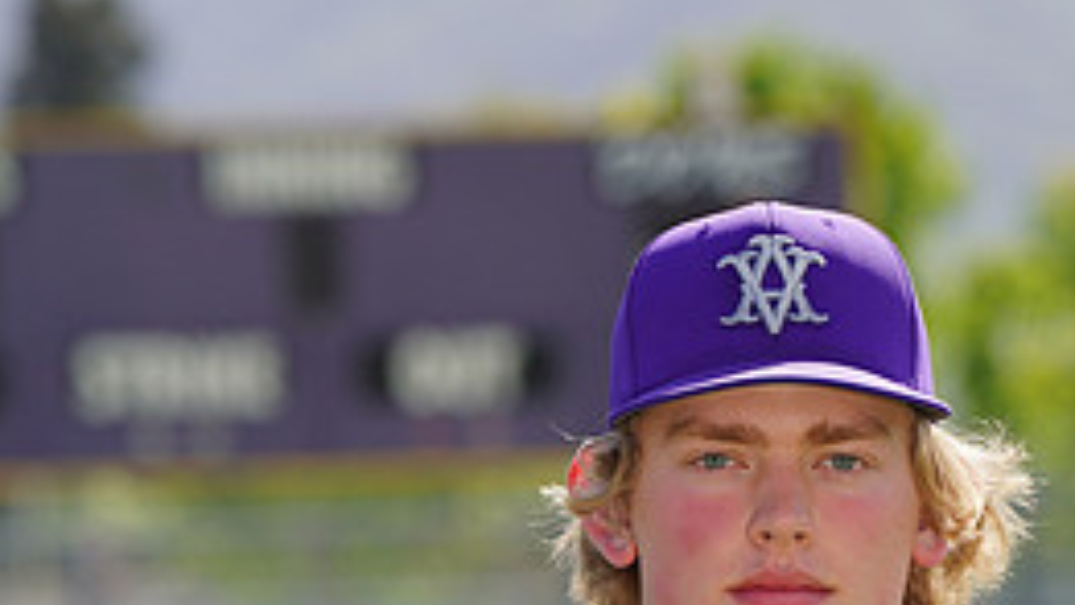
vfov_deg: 2.3
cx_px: 828
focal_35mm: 539
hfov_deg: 4.0
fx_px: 15369
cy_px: 774
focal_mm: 232
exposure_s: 1/250
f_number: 8
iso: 100
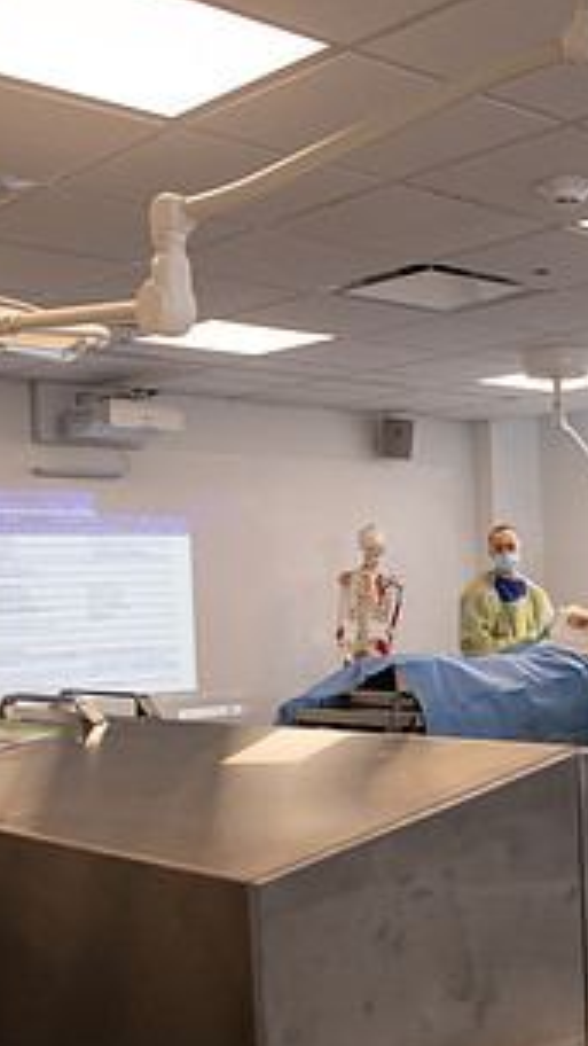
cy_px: 649
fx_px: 1330
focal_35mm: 48
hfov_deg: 23.0
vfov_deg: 42.6
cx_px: 688
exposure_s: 1/200
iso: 320
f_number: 4
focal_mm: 24
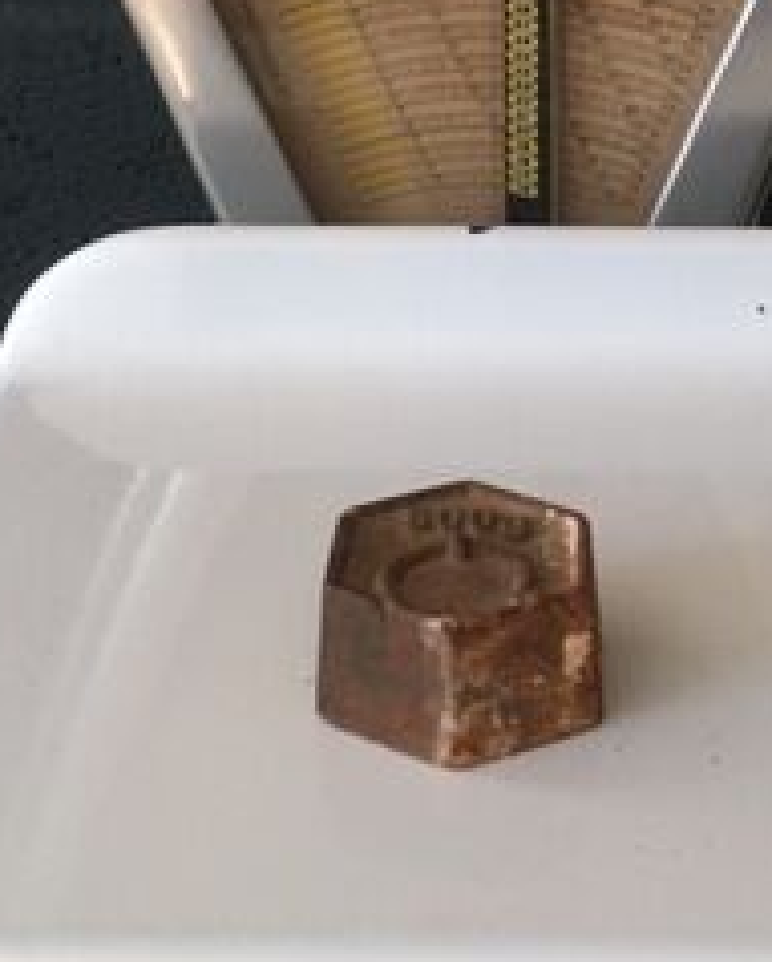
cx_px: 538
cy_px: 137
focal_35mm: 76
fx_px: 2166
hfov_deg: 20.1
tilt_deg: -20.4
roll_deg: -2.4
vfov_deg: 24.5
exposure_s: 1/33
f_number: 2.2
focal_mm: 4.15
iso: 200
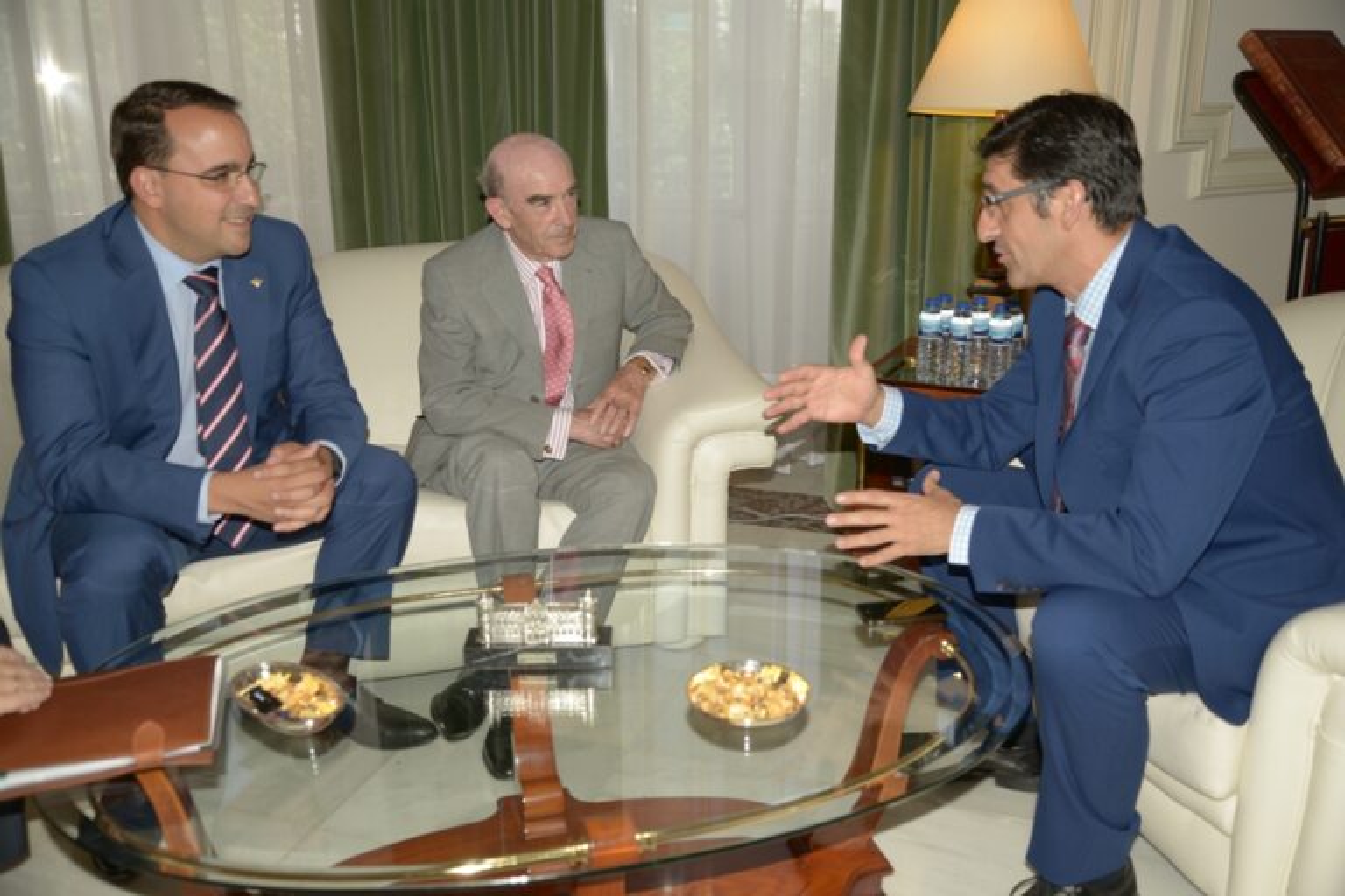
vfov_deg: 41.1
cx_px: 672
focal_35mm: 32
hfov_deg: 58.7
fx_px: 1195
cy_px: 448
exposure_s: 1/160
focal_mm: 32
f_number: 4
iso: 200
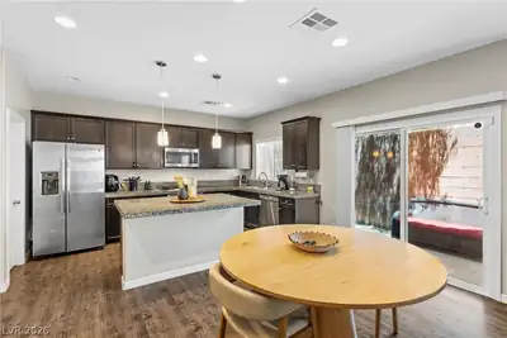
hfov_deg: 93.3
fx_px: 239
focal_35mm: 17
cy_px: 169
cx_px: 254
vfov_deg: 70.5
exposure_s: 2
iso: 500
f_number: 8
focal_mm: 17
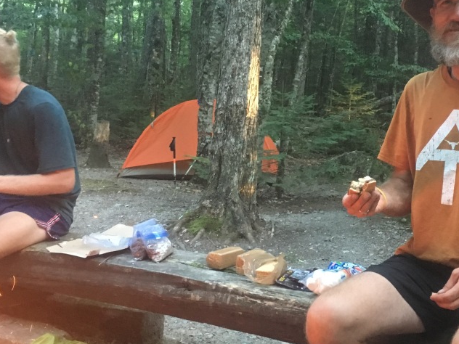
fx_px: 623
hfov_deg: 40.3
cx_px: 276
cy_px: 166
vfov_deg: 30.9
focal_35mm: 47
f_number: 2.2
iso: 320
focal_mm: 4.15
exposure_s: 1/15
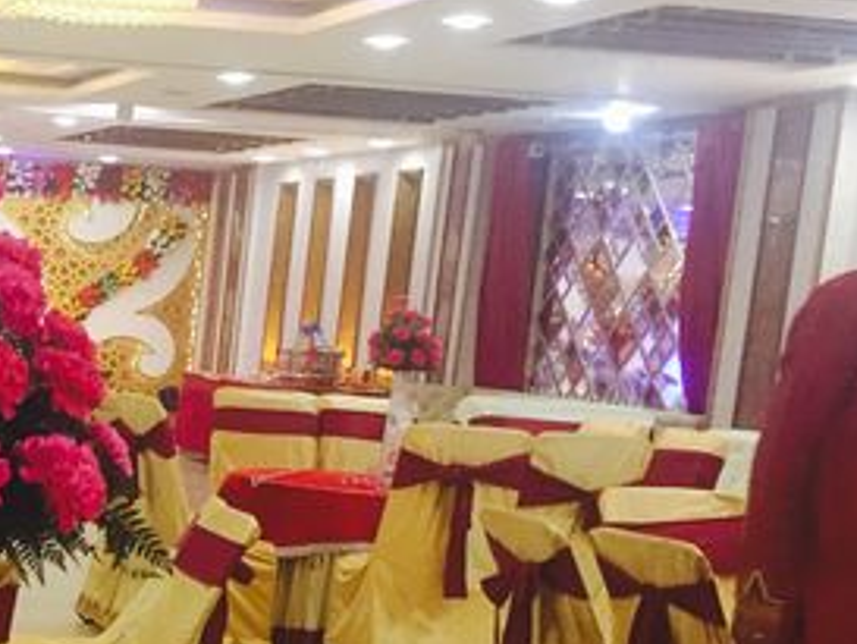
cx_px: -210
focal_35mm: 85
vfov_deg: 17.1
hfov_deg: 21.2
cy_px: 600
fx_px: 2105
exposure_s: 1/33
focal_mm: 4.15
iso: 160
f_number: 2.2
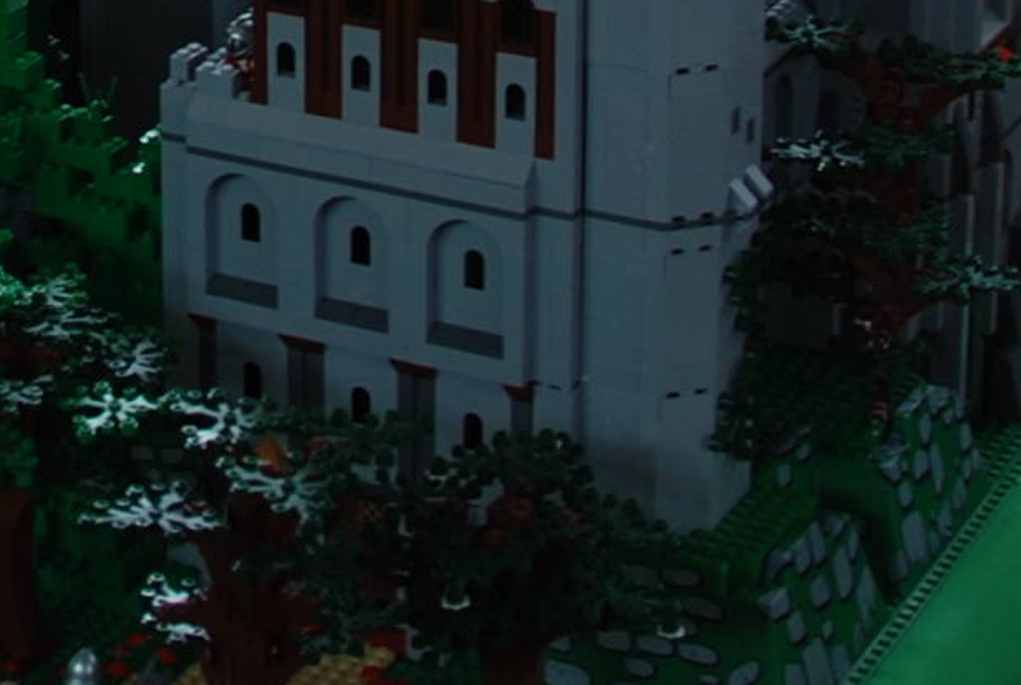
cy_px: -521
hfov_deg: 15.5
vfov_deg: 10.3
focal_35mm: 127
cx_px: -209
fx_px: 3608
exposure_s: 1/10
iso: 100
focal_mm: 18
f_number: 3.5
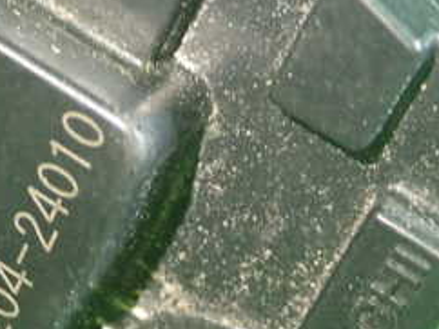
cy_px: 205
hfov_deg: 12.6
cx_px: -60
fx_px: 1951
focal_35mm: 154
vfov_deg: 9.6
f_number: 3.6
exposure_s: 1/25
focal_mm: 11.09
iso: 800
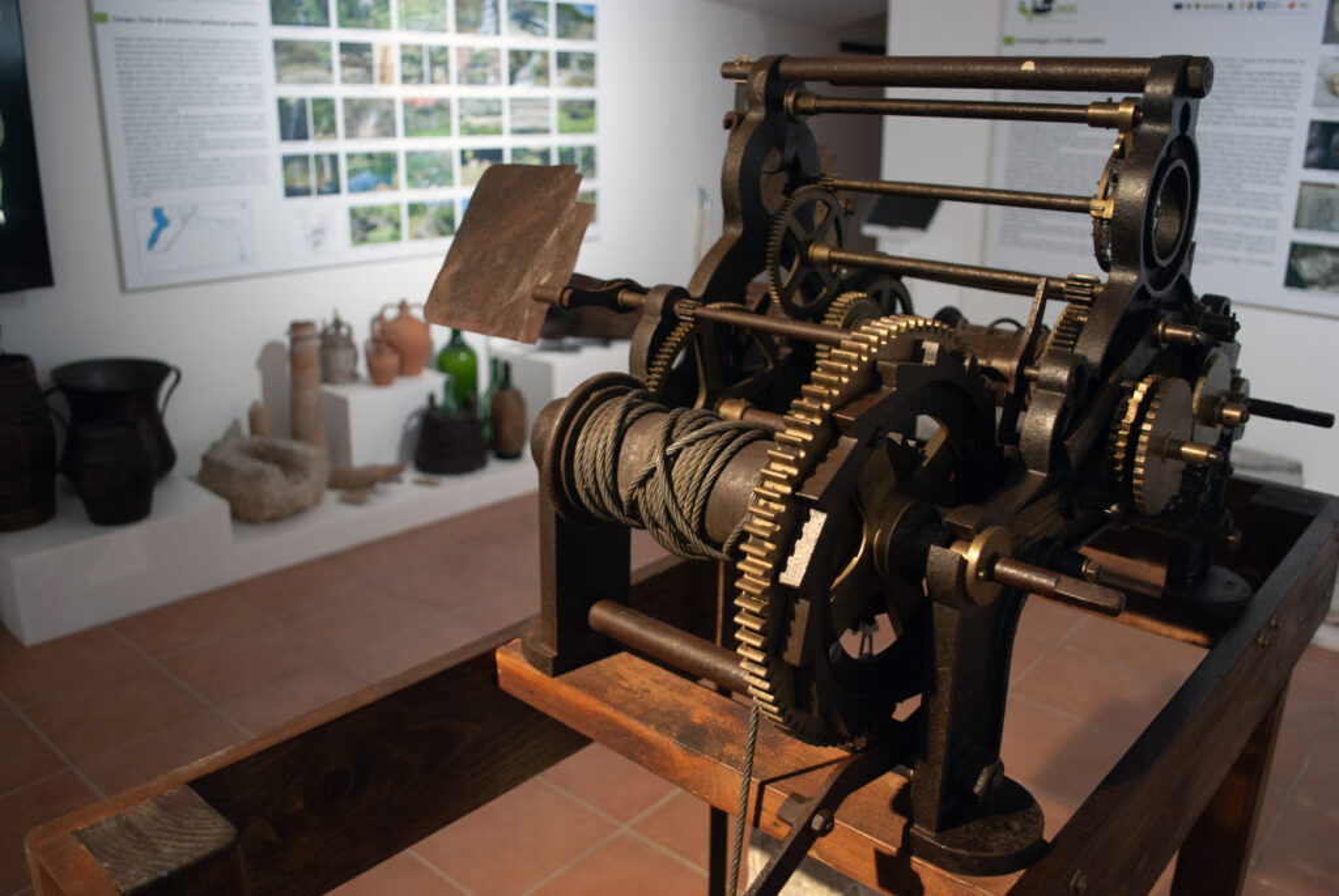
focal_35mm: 30
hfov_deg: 61.9
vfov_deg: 43.7
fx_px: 1117
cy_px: 448
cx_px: 670
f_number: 3.8
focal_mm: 20
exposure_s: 1/50
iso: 200
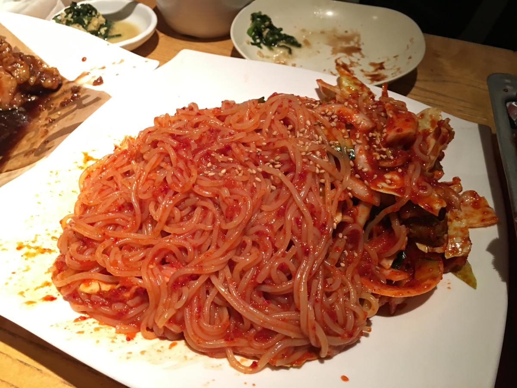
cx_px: 258
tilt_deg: -46.5
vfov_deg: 48.2
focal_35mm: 29
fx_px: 433
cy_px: 194
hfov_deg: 61.7
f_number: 2.2
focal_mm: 4.15
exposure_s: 1/15
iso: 100
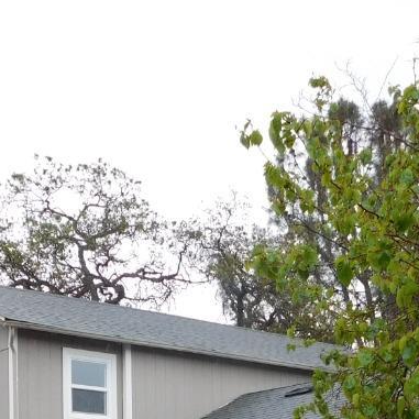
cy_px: 581
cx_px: 173
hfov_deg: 21.6
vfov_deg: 19.5
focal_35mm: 80
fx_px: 1096
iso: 125
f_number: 3
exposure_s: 1/400
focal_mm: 4
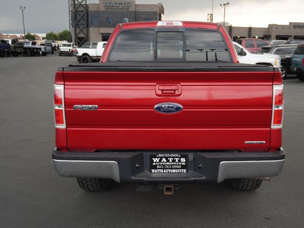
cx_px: 171
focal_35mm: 38
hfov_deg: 49.4
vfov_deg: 38.1
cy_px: 113
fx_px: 330
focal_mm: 23
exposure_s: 1/160
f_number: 4.5
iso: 200
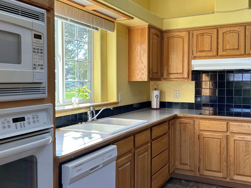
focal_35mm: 38
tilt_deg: -1.7
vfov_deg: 37.7
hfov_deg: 49.0
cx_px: 125
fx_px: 276
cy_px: 85
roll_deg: +0.0
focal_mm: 5.7
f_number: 1.5
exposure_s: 1/141
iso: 32
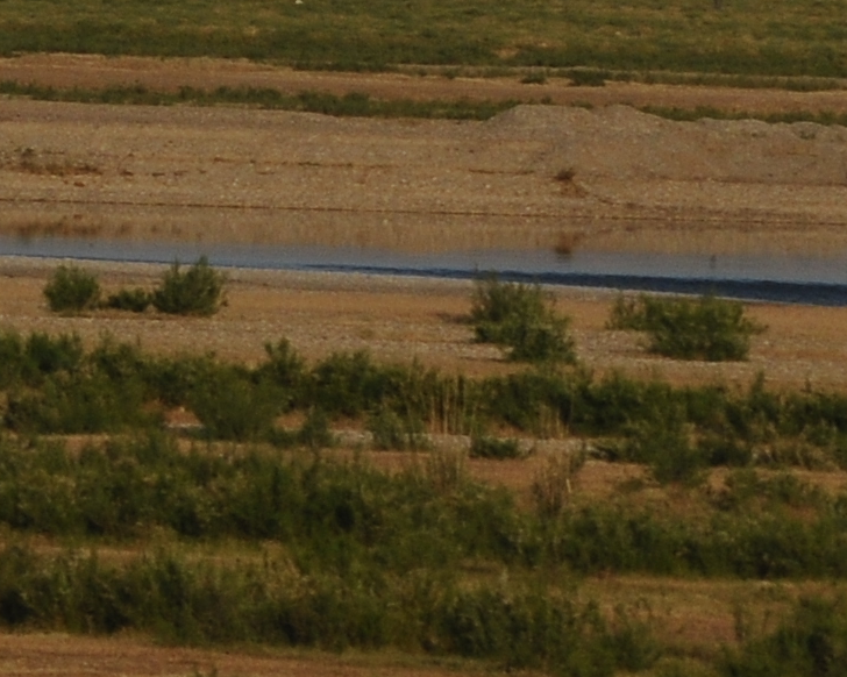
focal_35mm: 961
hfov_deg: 2.0
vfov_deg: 1.6
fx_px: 24084
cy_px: -965
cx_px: 59
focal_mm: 116
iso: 200
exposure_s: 1/1600
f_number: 7.1
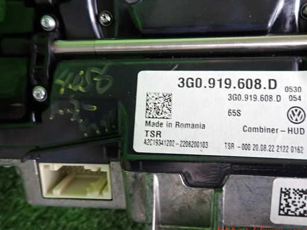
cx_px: 173
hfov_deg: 61.4
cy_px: 107
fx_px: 257
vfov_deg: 48.2
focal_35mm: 29
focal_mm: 4.5
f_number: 2
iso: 250
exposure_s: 1/30
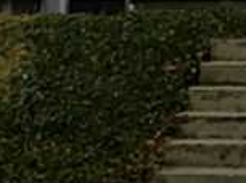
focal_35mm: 194
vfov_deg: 7.1
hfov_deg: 9.3
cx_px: 548
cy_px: -266
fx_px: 1375
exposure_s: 1/198
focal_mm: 6.6
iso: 160
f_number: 4.5
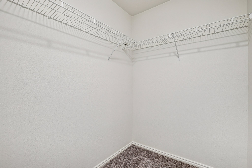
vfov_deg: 73.8
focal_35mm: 16
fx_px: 112
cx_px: 126
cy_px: 84
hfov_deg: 96.7
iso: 400
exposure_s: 1/6
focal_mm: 16
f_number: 8
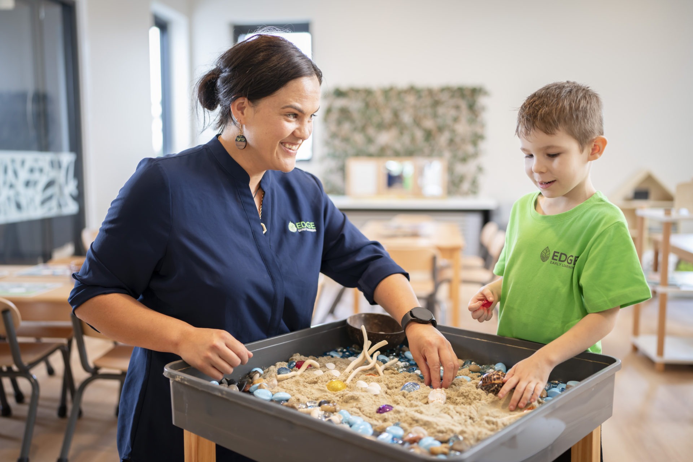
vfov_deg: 37.9
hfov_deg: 54.4
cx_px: 346
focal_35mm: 35
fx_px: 674
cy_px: 231
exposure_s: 1/125
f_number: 1.4
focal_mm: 35
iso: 250
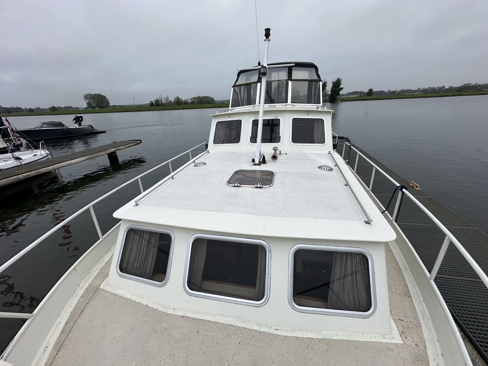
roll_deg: +3.0
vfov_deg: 85.7
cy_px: 183
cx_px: 244
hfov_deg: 102.1
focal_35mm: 14
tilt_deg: -22.5
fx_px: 197
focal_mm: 2.22
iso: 40
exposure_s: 1/690
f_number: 2.2
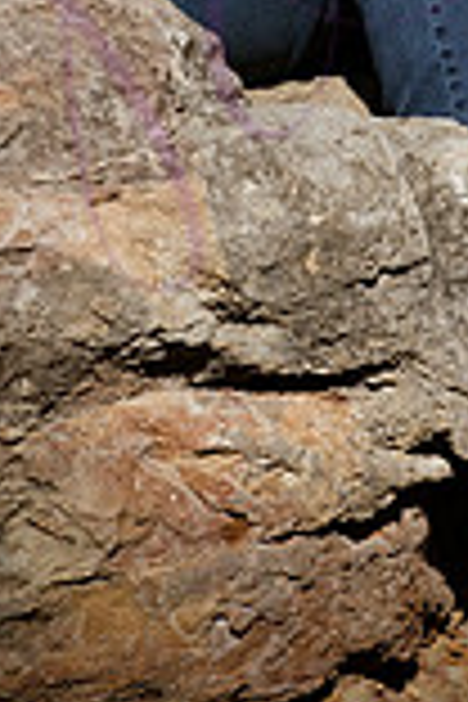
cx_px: 387
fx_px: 6318
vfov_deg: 6.3
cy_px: -297
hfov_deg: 4.2
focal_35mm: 324
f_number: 18
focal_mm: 112
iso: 800
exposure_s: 1/1000
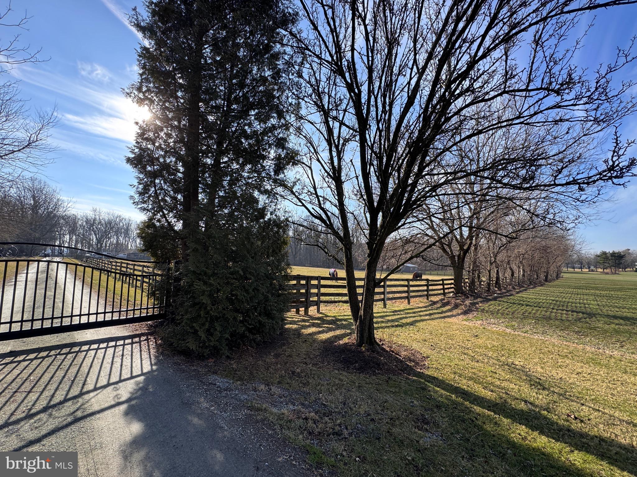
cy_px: 238
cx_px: 318
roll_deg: -1.6
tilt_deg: +4.6
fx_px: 258
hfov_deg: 102.1
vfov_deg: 85.7
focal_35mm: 14
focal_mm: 2.22
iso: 40
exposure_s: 1/582
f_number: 2.2
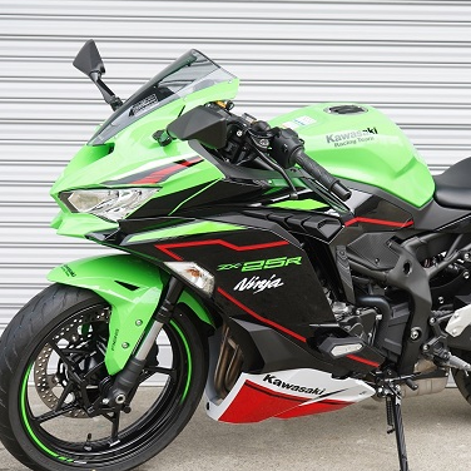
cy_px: 258
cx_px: 279
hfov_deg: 25.7
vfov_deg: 25.7
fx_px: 1031
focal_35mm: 67
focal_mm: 42
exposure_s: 1/50
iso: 200
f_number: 5.6
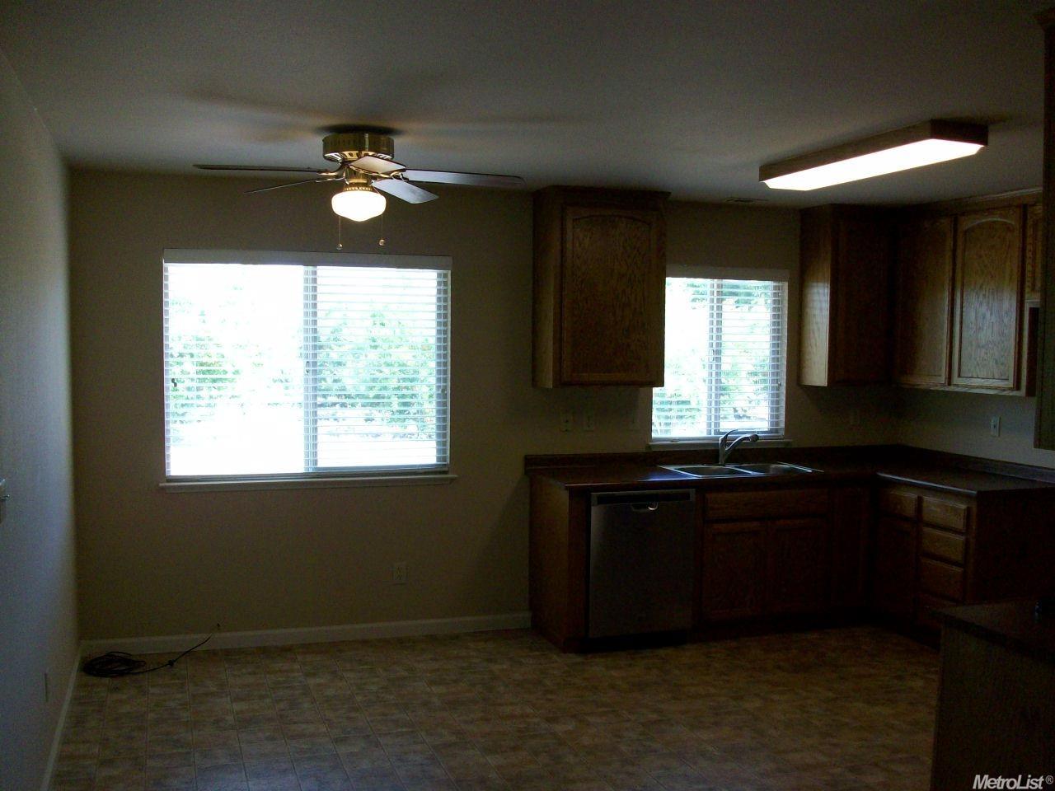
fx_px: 1036
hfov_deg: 54.0
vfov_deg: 41.8
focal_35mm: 34
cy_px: 396
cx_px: 528
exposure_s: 1/81.6
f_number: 2.8
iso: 160
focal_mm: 5.7
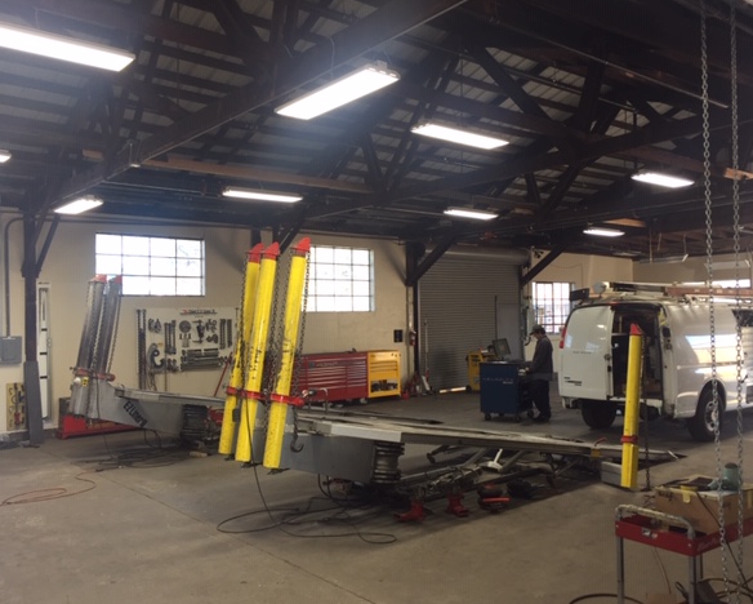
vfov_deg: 47.2
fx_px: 691
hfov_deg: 57.1
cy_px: 305
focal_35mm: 31
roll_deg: -0.2
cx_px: 382
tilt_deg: +1.9
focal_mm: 4.15
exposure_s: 1/60
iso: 32
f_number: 2.2
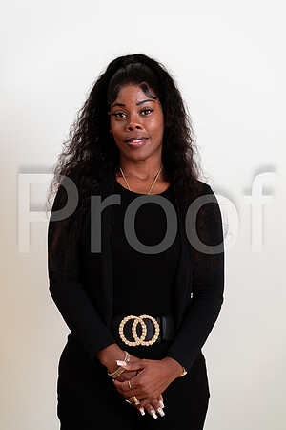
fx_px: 1013
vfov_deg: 23.9
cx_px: 143
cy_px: 215
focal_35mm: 85
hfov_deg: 16.1
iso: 50
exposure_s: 1/160
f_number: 2.5
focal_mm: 85
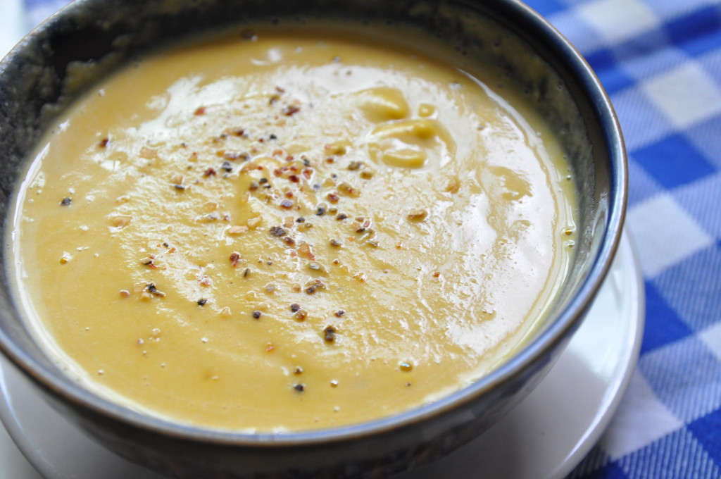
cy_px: 240
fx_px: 1140
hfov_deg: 35.1
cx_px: 360
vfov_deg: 23.7
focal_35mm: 57
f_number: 5
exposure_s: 1/60
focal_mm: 38
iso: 800
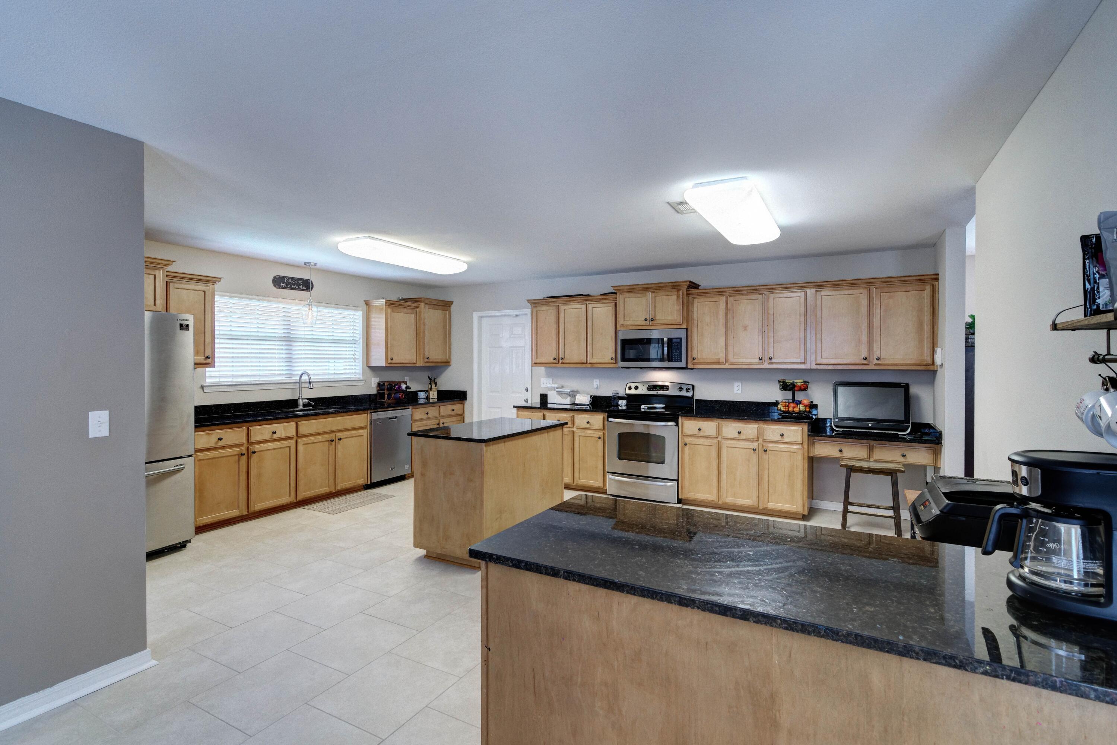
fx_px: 496
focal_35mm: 16
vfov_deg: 73.8
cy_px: 372
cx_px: 558
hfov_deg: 96.7
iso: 400
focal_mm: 11
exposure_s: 1/125
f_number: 9
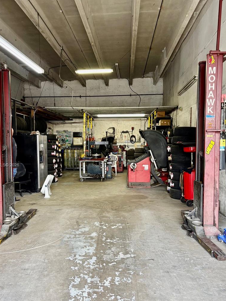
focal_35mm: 31
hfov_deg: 45.4
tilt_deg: -4.7
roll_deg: -0.5
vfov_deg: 58.2
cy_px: 165
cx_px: 98
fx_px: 270
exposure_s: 1/120
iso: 100
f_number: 1.6
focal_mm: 5.96
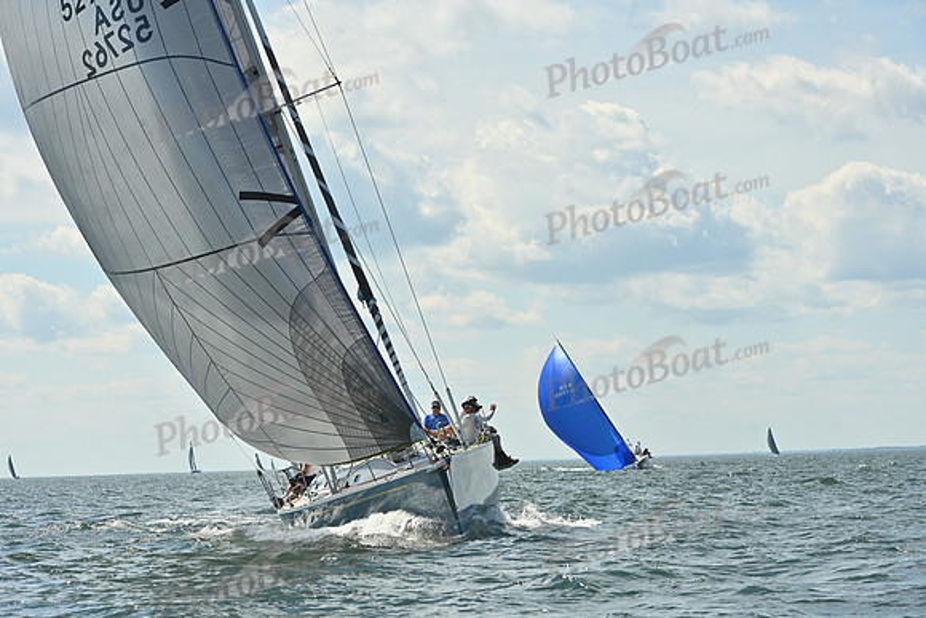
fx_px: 3216
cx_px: 463
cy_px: 309
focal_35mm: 125
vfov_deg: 11.0
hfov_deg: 16.4
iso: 250
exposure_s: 1/1000
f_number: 11
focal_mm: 125
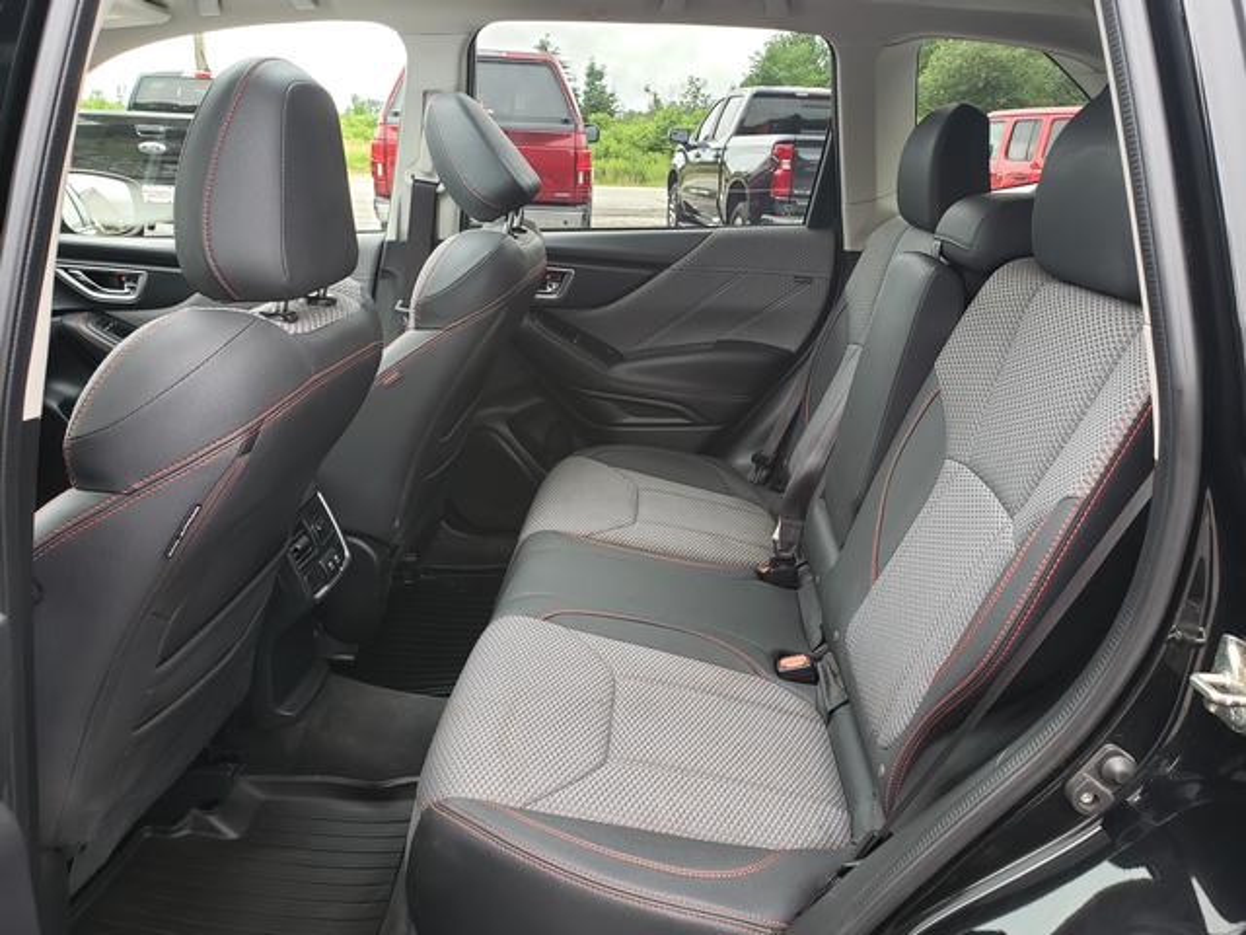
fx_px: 936
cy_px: 468
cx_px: 623
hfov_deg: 67.3
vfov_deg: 53.1
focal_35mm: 26
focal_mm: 4.3
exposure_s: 1/50
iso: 80
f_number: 2.4
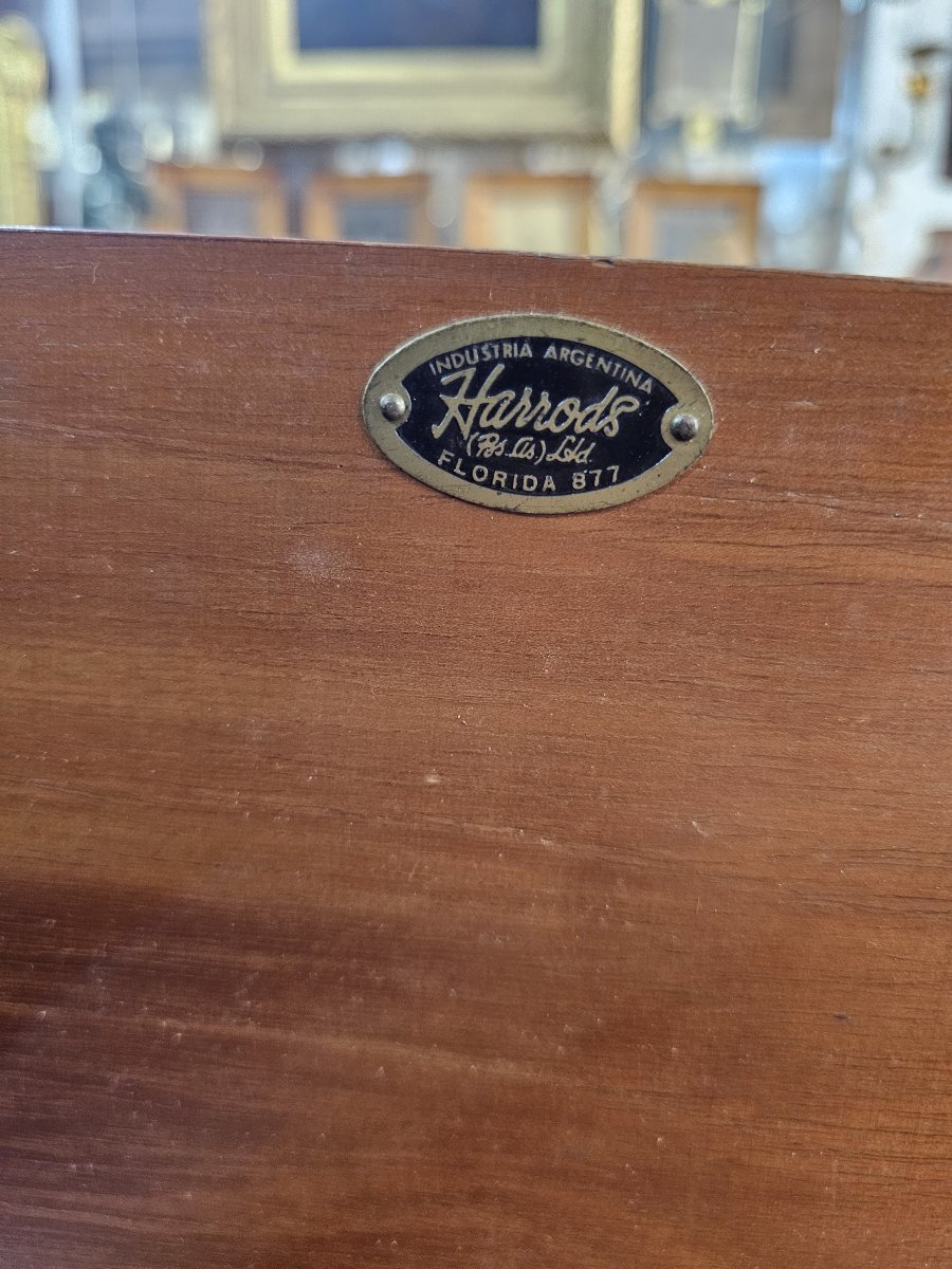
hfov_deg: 58.9
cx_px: 476
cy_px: 634
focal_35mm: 23
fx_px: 843
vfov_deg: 73.9
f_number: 1.7
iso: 500
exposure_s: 1/33.3
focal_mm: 6.3
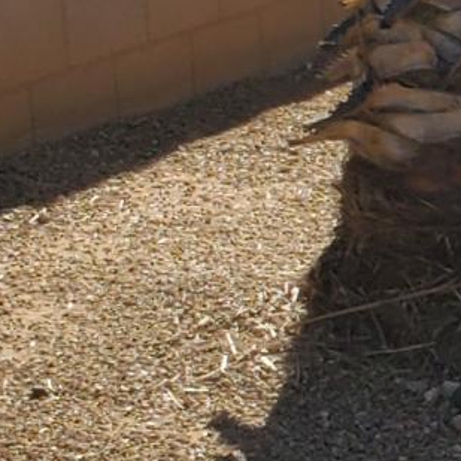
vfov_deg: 7.8
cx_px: 1847
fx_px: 3360
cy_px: 122
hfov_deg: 6.4
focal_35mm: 223
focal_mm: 4.3
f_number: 2.4
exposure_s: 1/1756
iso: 50
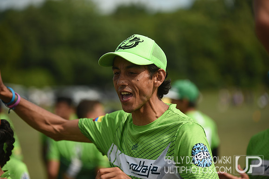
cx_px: 134
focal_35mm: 150
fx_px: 1119
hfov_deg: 13.7
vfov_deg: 9.1
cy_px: 90
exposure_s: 1/2000
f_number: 2.8
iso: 100
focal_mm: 150
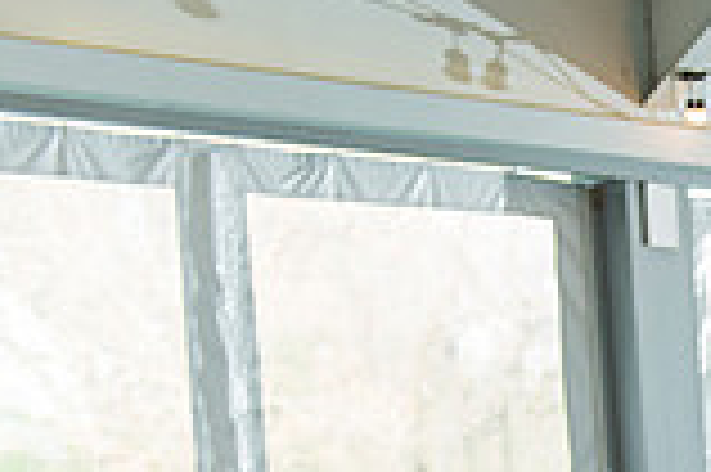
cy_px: 852
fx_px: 2466
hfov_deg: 14.8
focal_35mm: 125
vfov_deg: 10.3
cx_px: 1192
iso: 640
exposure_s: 1/200
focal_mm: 34
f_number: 2.8
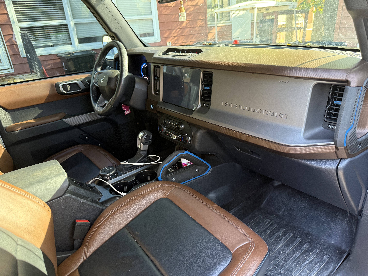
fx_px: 255
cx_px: 184
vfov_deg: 56.8
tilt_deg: -22.7
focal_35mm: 24
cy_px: 138
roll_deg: +4.0
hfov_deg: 71.6
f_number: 1.78
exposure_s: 1/60
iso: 320
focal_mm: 6.76
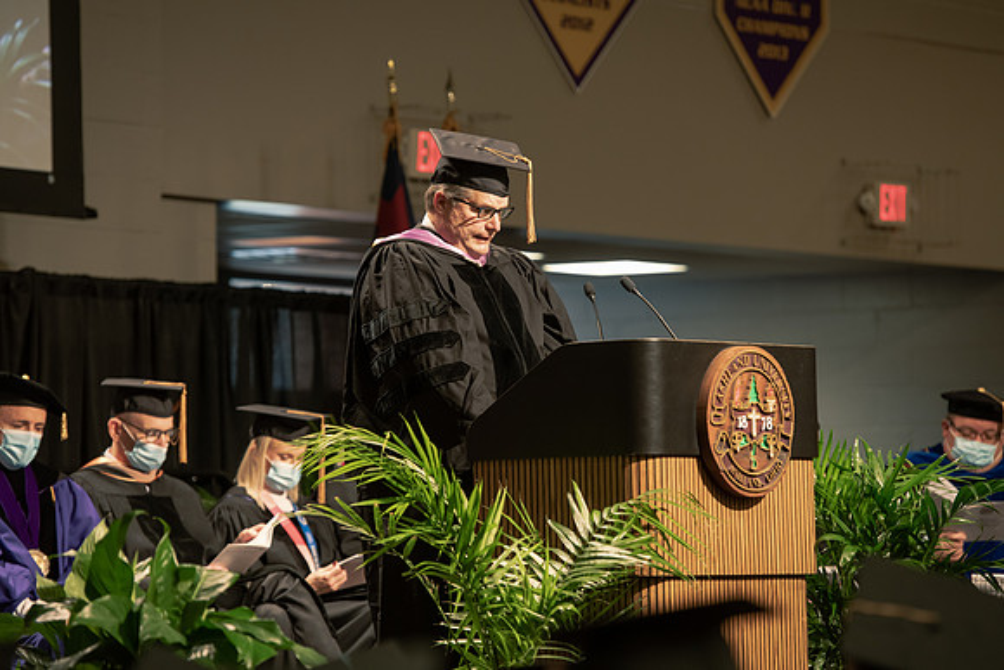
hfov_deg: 12.1
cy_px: 335
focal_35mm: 170
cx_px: 502
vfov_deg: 8.1
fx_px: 4742
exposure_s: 1/200
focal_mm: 170
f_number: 4
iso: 1250
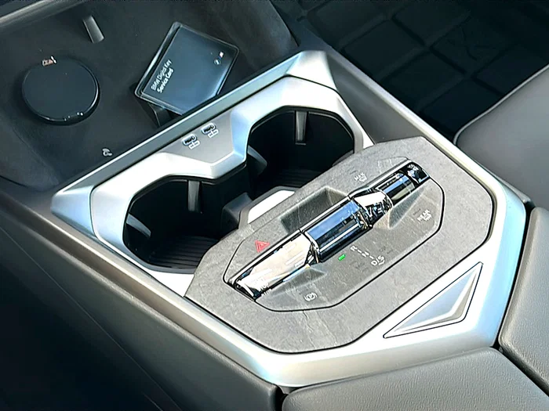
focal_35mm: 44
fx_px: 698
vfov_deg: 32.9
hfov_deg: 42.9
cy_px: 206
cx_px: 274
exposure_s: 1/94
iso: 50
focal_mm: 6.86
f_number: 1.78
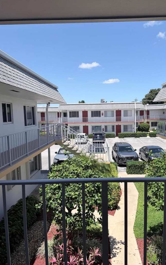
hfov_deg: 47.3
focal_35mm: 26
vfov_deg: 70.4
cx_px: 99
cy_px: 134
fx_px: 188
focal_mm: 6.76
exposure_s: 1/4975
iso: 80
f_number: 1.78
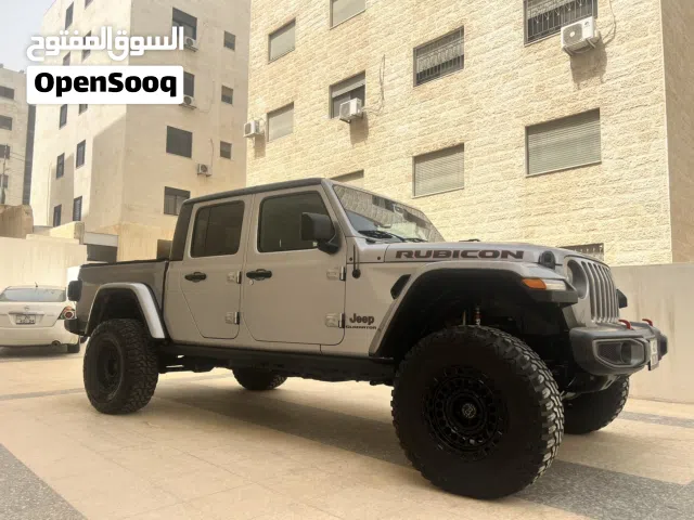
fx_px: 521
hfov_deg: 67.3
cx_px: 347
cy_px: 260
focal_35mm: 26
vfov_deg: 53.1
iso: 50
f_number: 1.5
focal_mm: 5.7
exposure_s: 1/3460
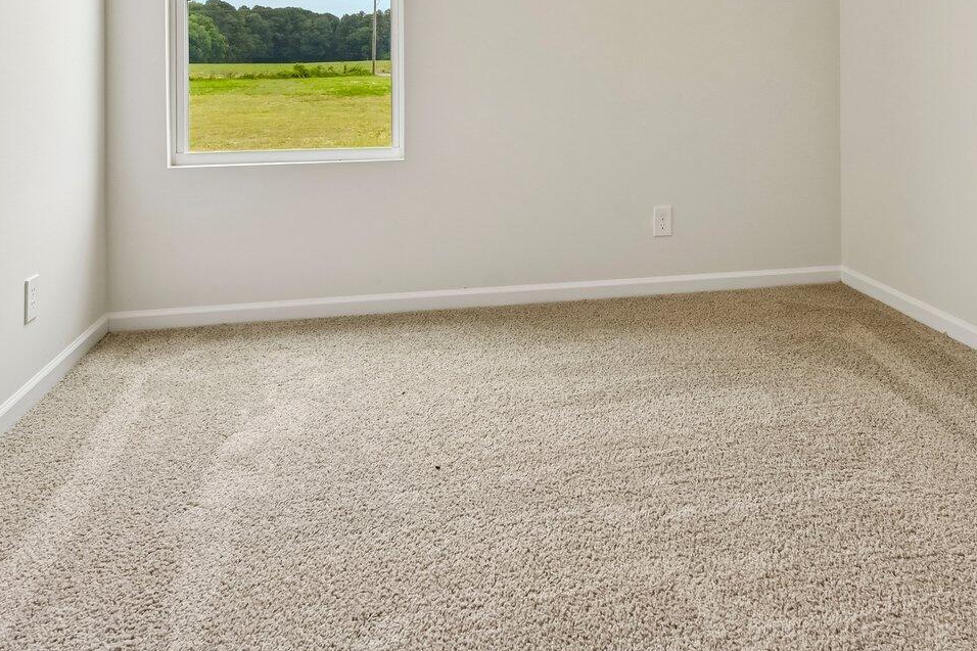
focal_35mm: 30
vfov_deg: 40.0
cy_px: 51
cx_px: 579
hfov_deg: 61.5
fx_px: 814
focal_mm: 14
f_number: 8
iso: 100
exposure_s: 1/60
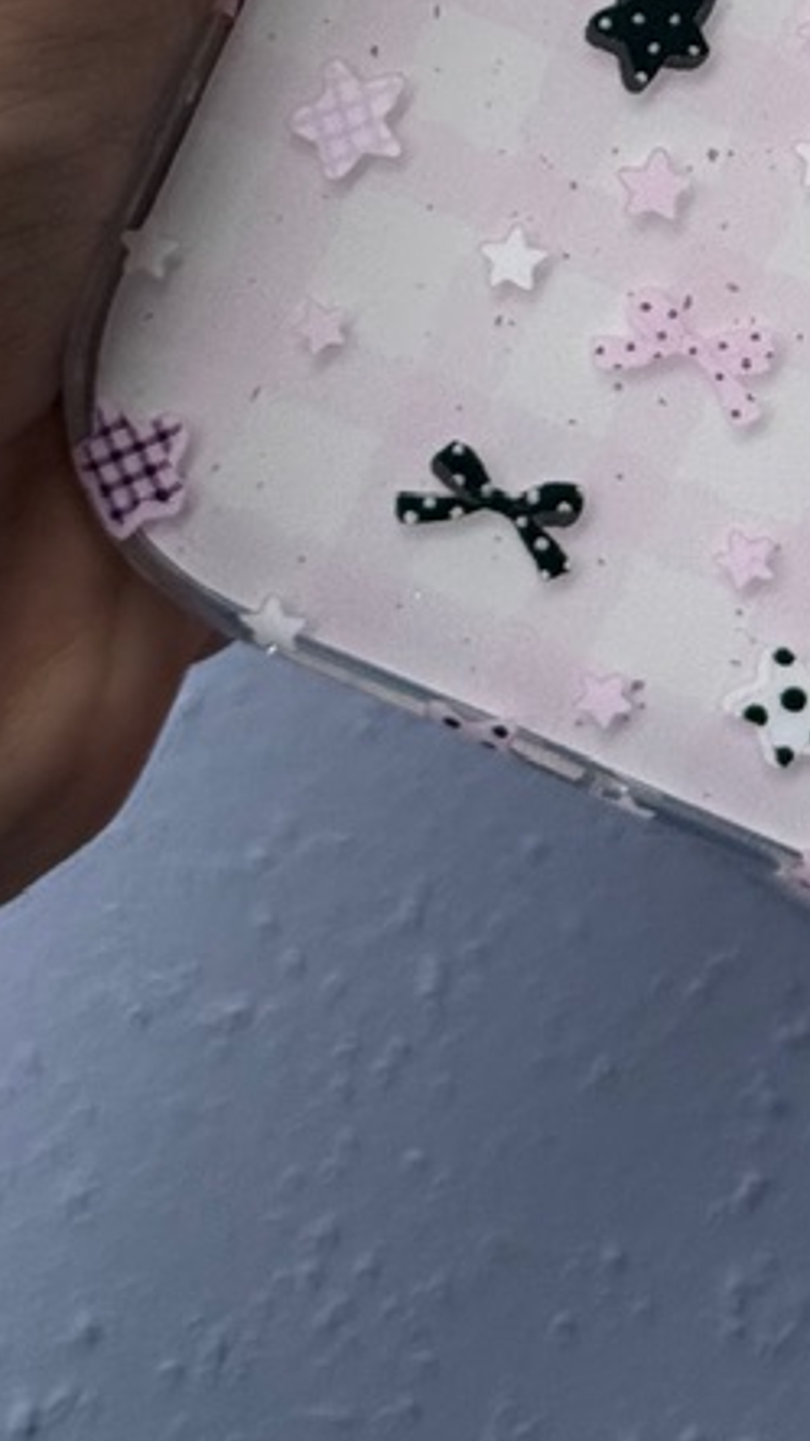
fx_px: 5769
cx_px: 1350
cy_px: -452
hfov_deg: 7.8
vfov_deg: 13.7
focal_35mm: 151
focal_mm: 6.76
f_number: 1.78
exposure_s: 1/1715
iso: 80
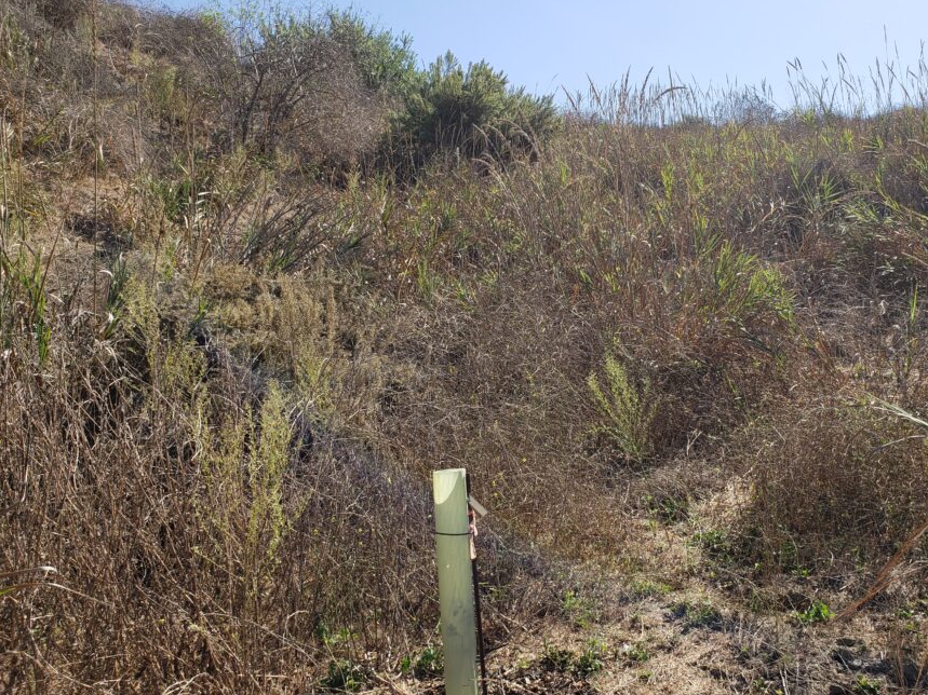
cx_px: 543
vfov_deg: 45.4
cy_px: 357
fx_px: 831
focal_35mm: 31
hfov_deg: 58.0
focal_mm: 4.3
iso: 50
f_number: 2.4
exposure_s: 1/955
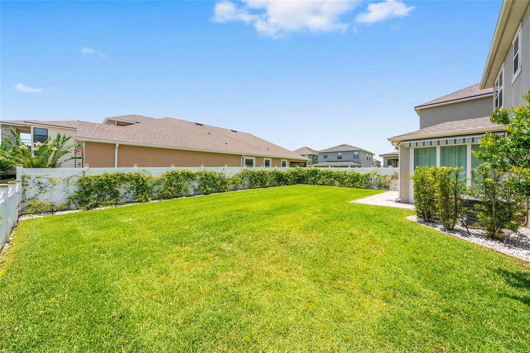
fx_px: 177
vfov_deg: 90.0
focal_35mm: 12
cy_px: 176
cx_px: 265
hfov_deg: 112.6
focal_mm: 12
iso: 160
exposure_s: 1/640
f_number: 7.1
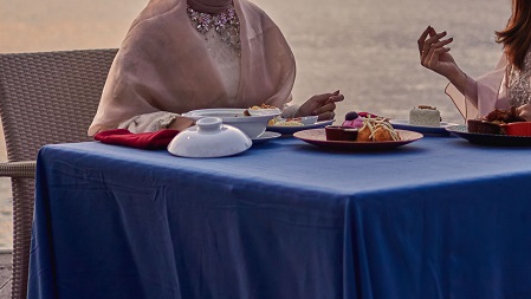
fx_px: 1379
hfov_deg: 21.6
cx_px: 399
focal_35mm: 98
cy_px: 2
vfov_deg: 12.2
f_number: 2
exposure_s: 1/640
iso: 500
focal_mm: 35
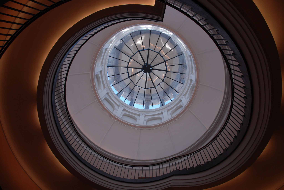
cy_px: 95
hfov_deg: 67.3
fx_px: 213
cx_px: 142
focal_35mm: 27
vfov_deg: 48.1
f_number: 5
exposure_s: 1/90
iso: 200
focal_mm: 18
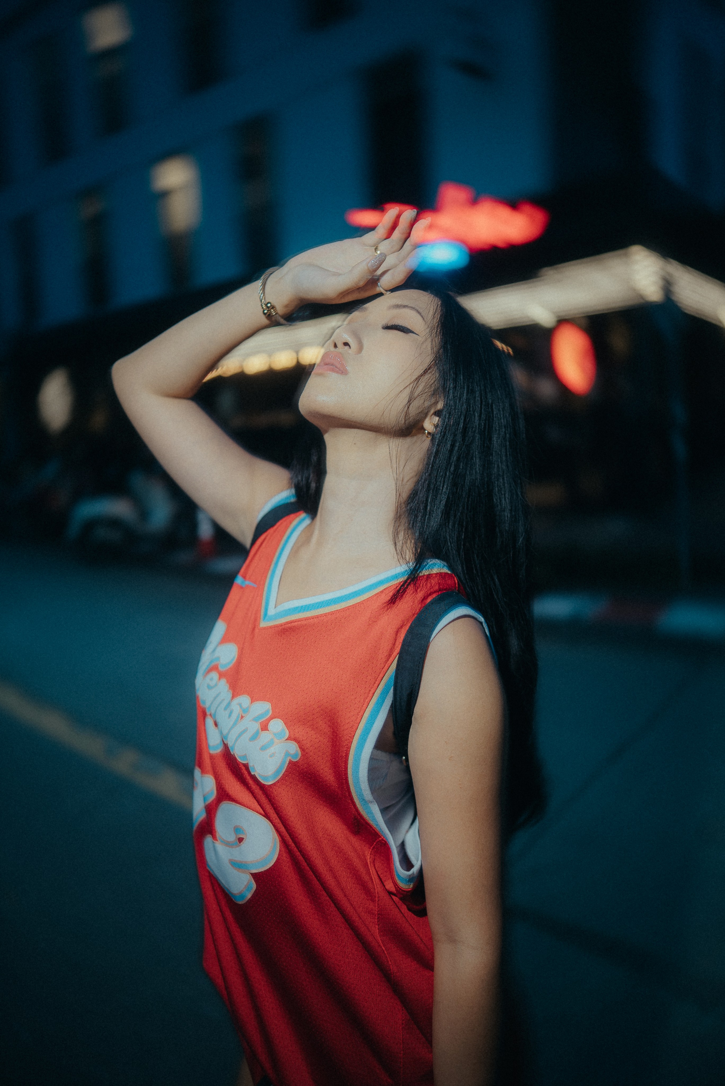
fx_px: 724
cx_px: 362
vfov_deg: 73.7
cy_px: 543
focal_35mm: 24
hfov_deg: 53.2
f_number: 1.4
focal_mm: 24
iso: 80
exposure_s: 1/30
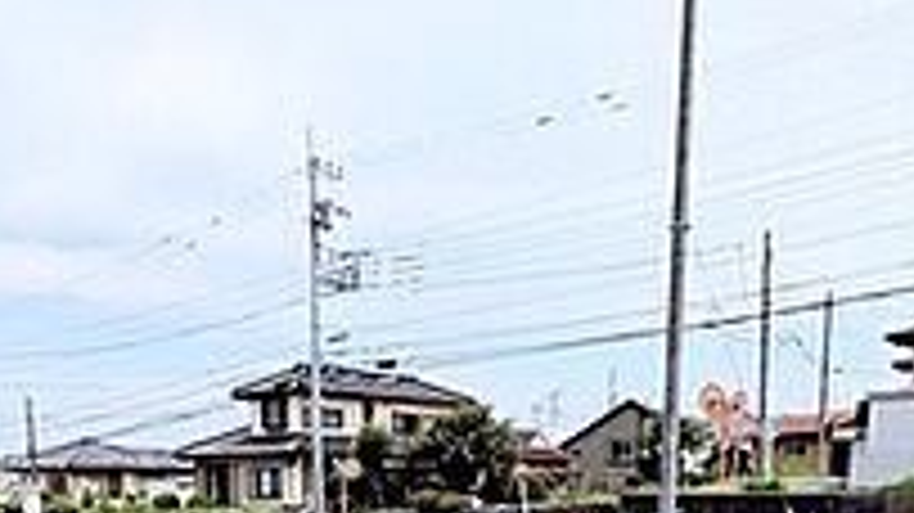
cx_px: 405
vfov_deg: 22.8
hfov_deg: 45.4
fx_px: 1090
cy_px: 711
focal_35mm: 45
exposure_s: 1/2004
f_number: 2.2
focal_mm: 1.83
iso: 49
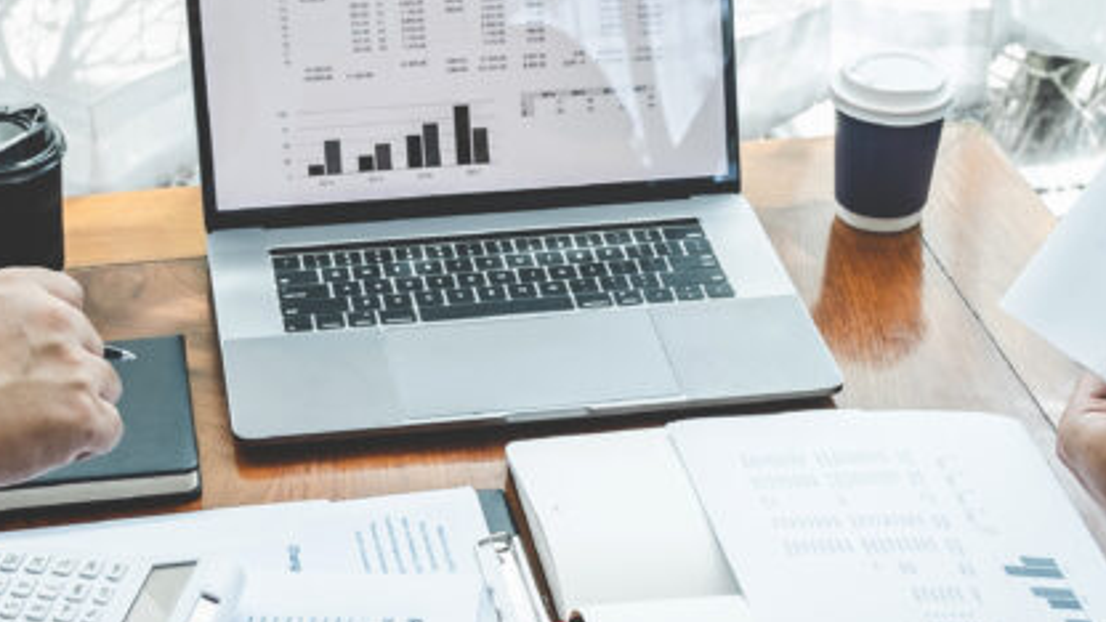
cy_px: 461
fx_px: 2346
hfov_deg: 26.5
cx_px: 580
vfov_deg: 15.0
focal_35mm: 80
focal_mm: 20.5
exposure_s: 1/80
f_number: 3.6
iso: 200
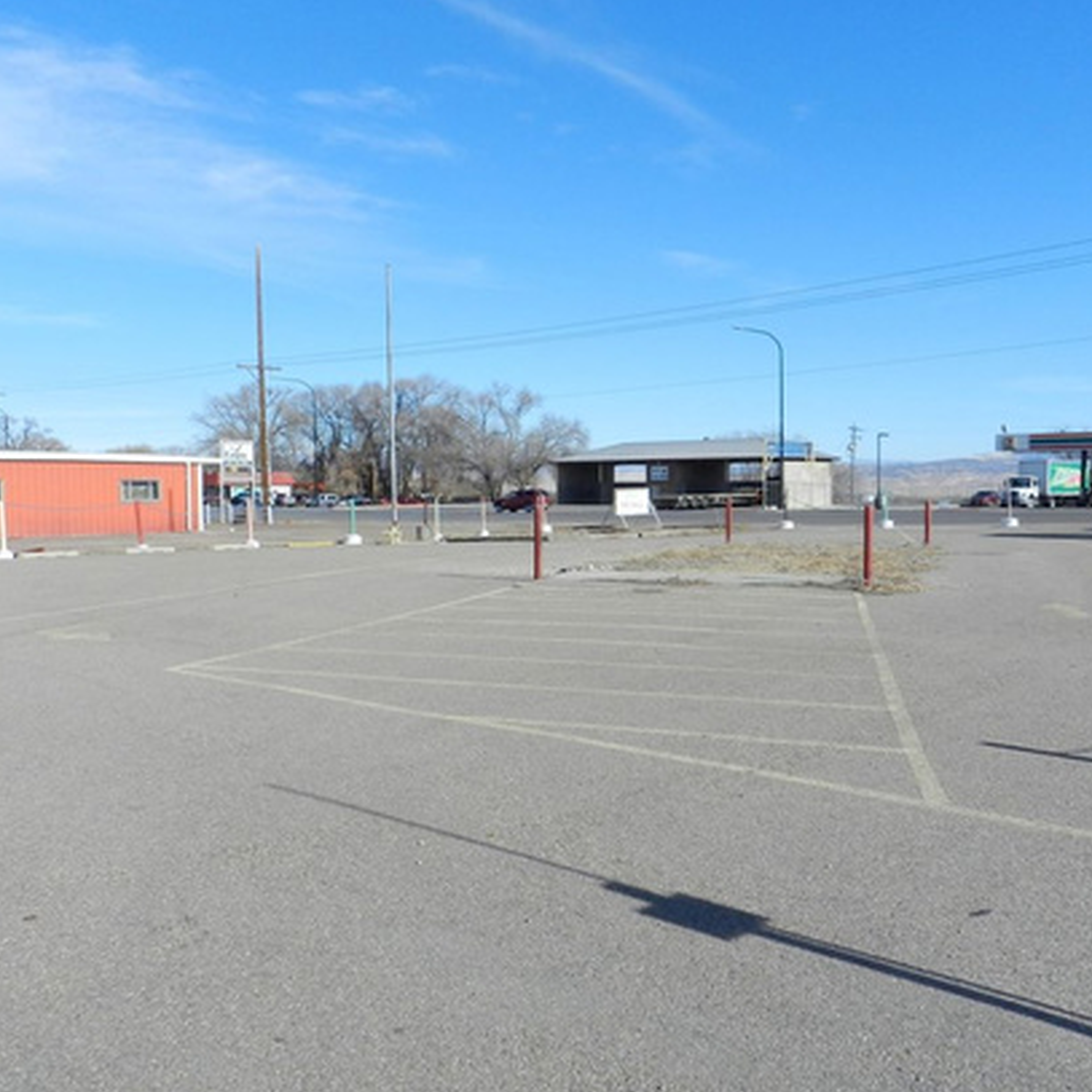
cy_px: 555
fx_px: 1142
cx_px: 571
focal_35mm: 32
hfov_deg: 51.1
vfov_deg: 51.1
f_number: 4
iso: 160
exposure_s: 1/1000
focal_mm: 4
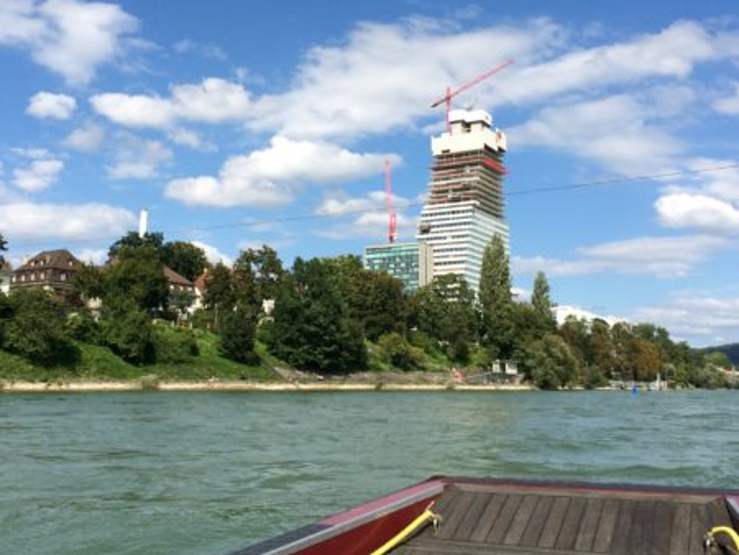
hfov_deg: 46.8
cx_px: 358
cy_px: 223
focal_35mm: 40
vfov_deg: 35.9
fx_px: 854
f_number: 2.2
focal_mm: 4.12
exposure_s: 1/2933
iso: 40
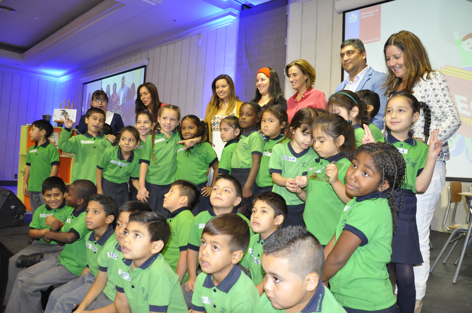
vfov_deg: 47.8
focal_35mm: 27
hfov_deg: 67.4
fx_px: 354
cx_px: 236
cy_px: 156
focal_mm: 18
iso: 1000
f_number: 4.5
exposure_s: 1/60
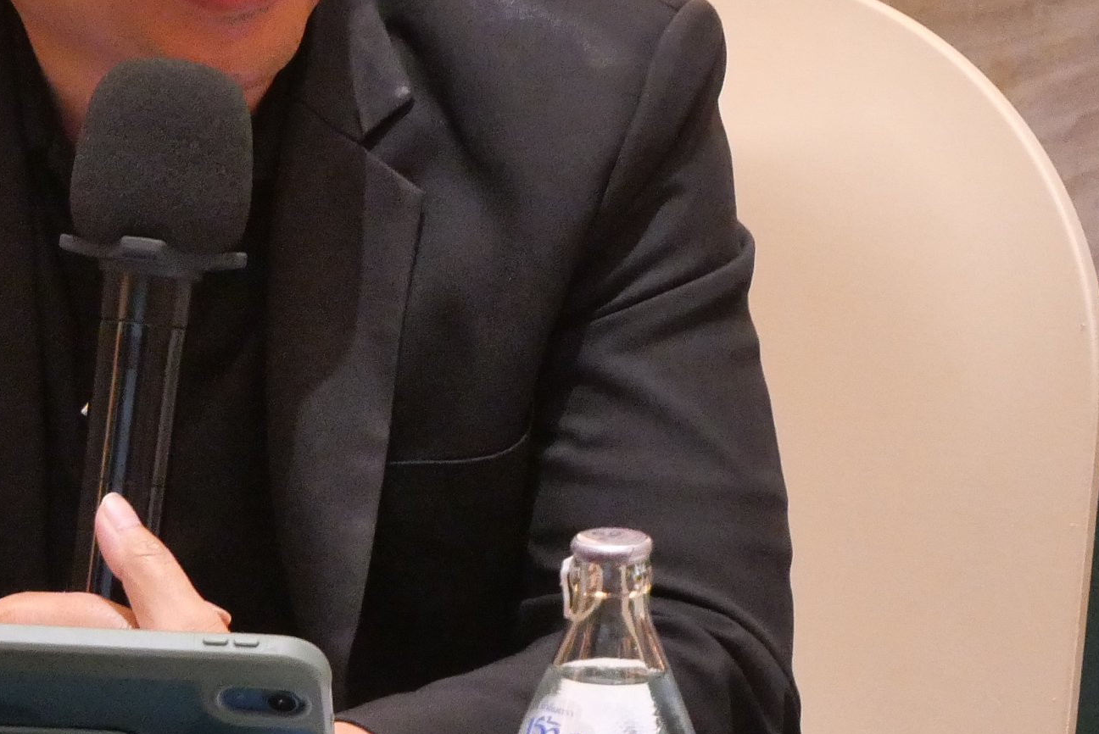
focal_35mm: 272
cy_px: 250
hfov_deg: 7.5
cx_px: 18
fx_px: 8309
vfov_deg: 5.1
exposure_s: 1/60
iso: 3200
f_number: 5.6
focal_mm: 46
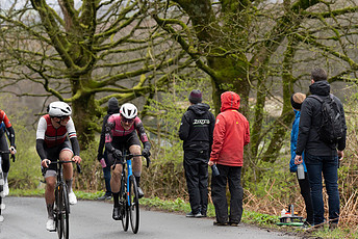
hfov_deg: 7.6
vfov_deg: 5.1
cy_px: 133
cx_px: 84
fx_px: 2707
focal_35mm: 272
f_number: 3.5
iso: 800
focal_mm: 154
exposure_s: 1/1000
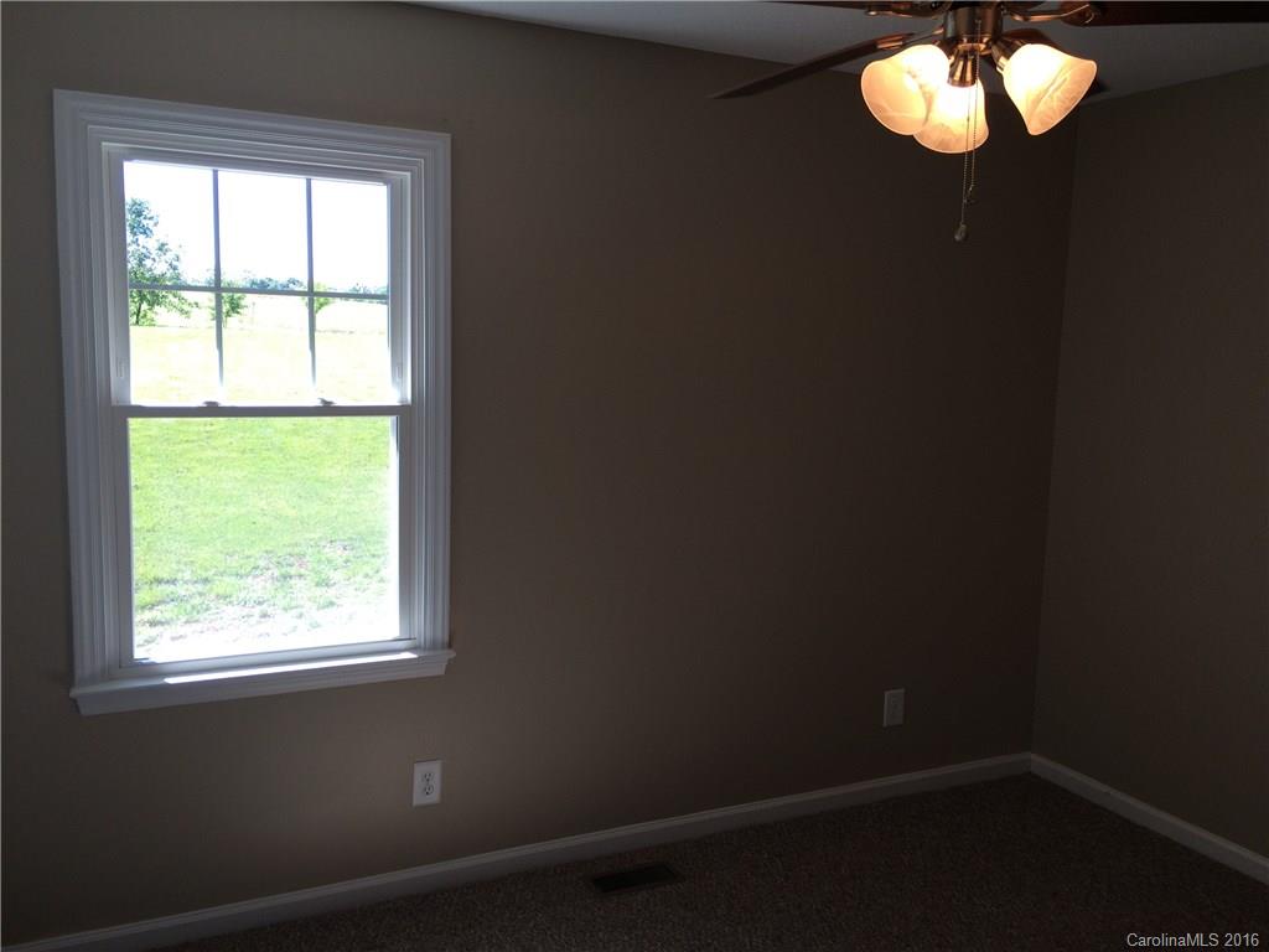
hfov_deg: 61.7
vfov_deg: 48.2
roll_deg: -0.6
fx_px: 1063
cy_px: 476
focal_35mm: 29
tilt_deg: -9.0
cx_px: 634
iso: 32
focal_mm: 4.15
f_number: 2.2
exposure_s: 1/129
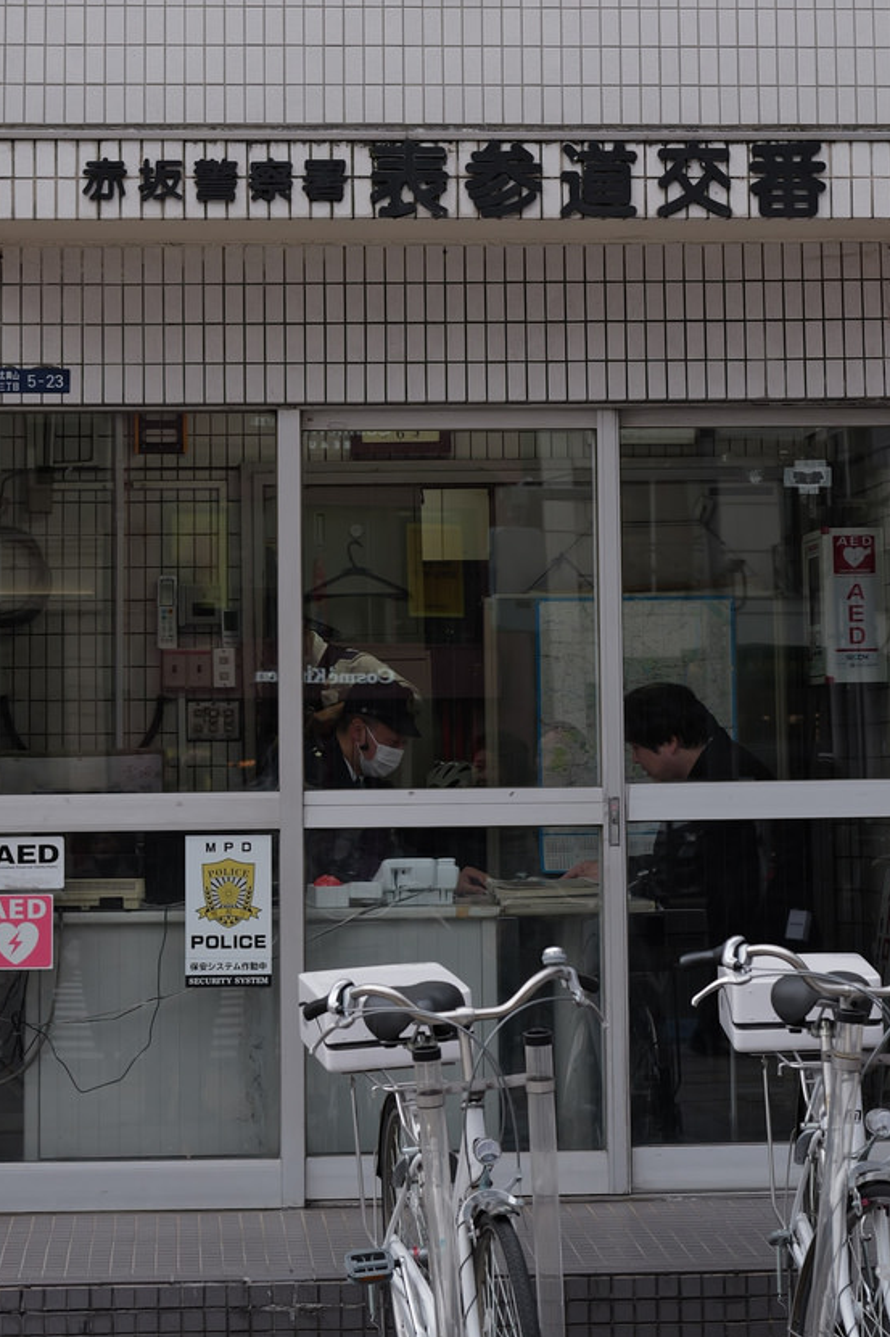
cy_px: 148
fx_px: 3935
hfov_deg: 12.9
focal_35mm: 106
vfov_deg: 19.0
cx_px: 432
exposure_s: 1/200
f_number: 4
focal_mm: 43
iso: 100
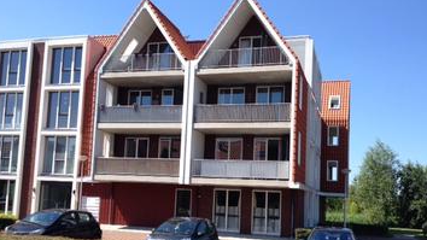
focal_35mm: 42
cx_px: 222
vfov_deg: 28.2
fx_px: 475
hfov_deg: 48.4
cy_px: 153
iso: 50
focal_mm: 4.28
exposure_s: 1/986
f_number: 2.4
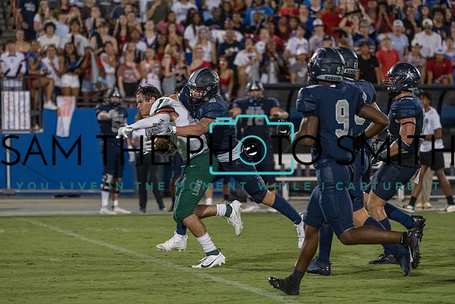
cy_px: 152
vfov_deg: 4.7
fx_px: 3673
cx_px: 228
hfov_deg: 7.1
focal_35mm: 291
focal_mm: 279
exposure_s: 1/1000
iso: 10000
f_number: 5.6
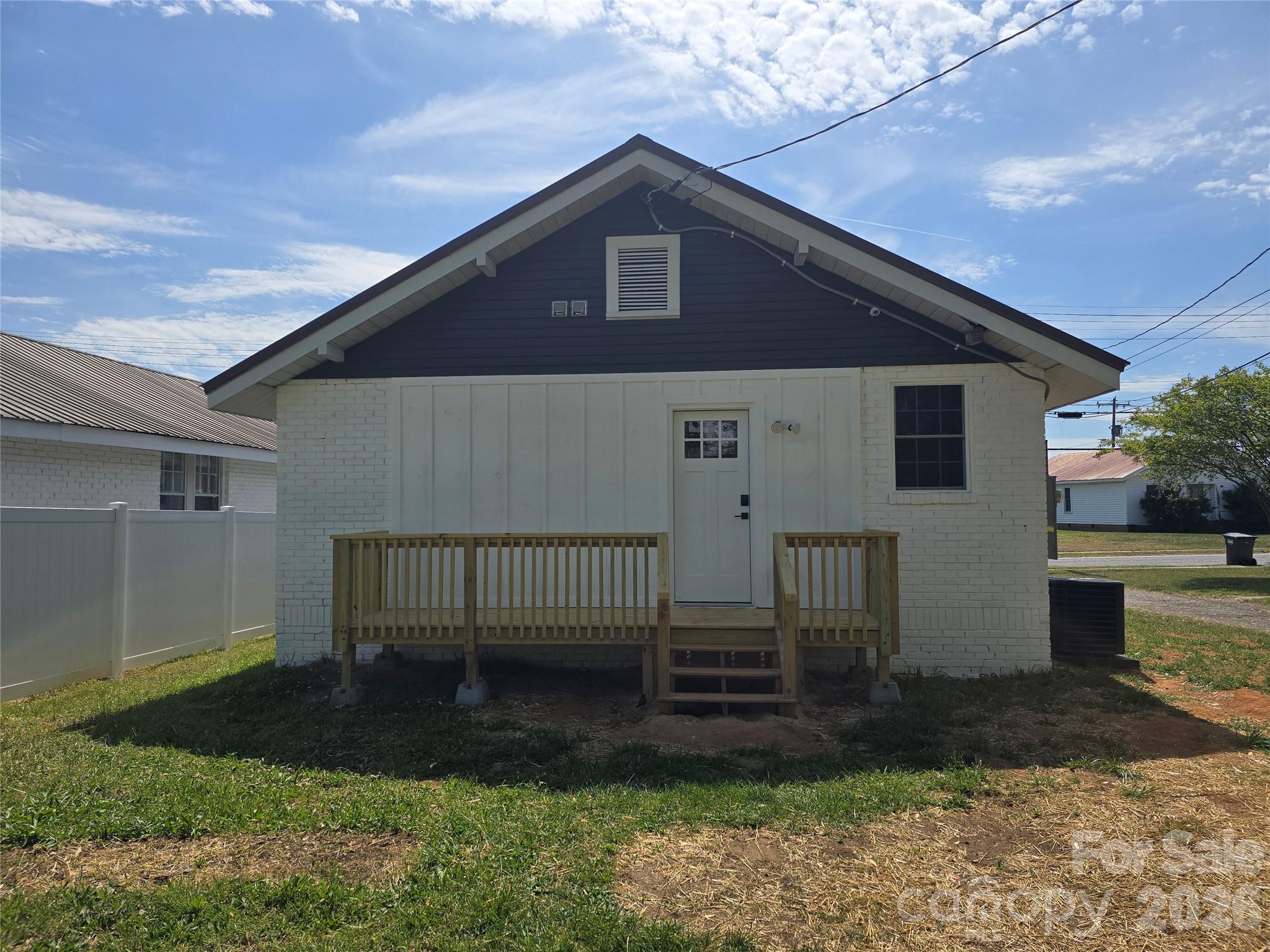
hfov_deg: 73.9
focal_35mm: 23
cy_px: 476
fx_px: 844
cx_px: 635
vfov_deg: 58.9
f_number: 1.7
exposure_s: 1/1248
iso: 12
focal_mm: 6.3
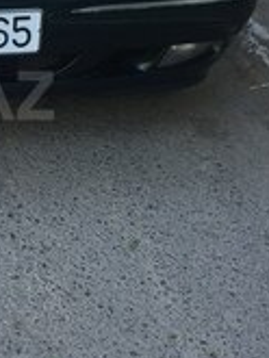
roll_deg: -0.1
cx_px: -113
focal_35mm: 87
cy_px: 95
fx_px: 900
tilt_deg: -27.9
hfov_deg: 15.8
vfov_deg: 22.3
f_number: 2.2
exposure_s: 1/100
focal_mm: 4.15
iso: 50
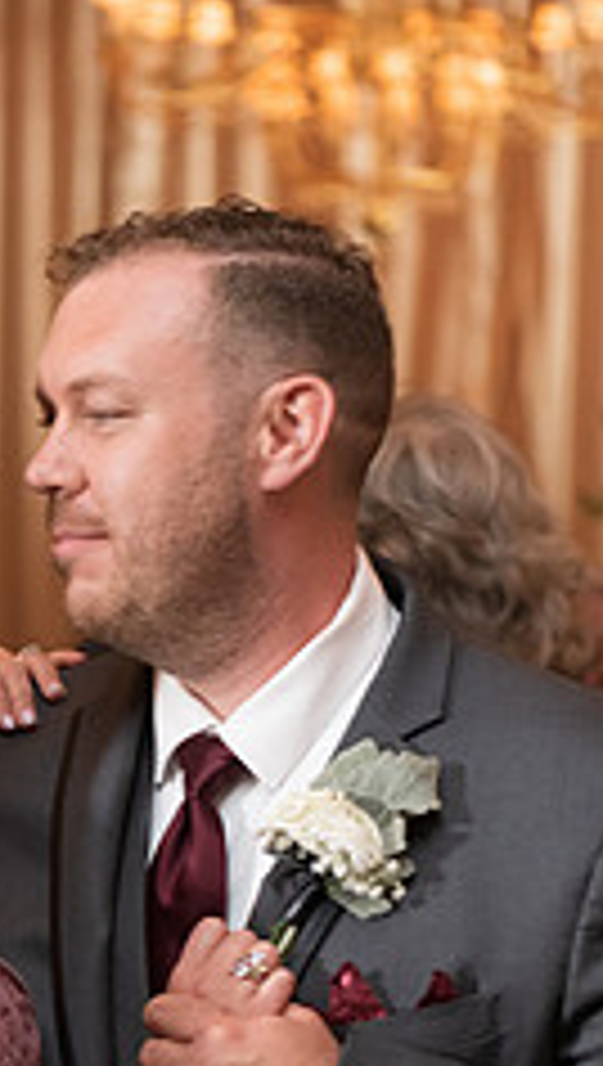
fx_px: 3936
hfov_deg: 8.7
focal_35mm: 139
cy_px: 814
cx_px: 27
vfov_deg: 15.4
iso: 2500
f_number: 2.8
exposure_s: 1/125
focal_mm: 70
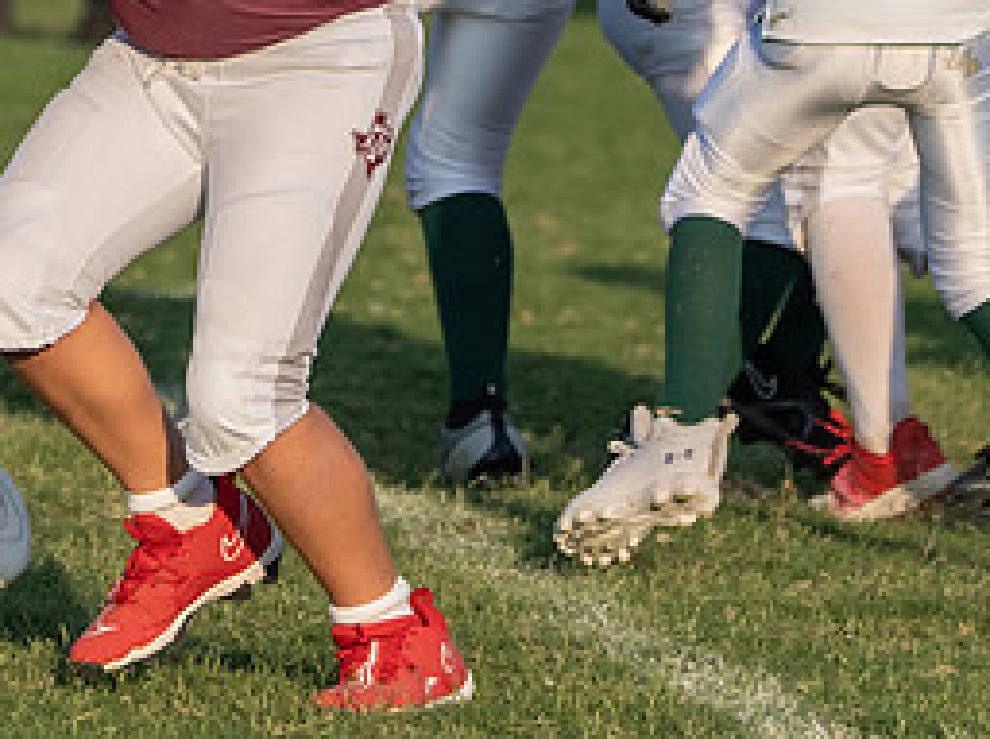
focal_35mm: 710
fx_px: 20268
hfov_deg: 2.8
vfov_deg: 2.1
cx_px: 236
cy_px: -80
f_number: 5.6
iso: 400
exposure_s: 1/1250
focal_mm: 218
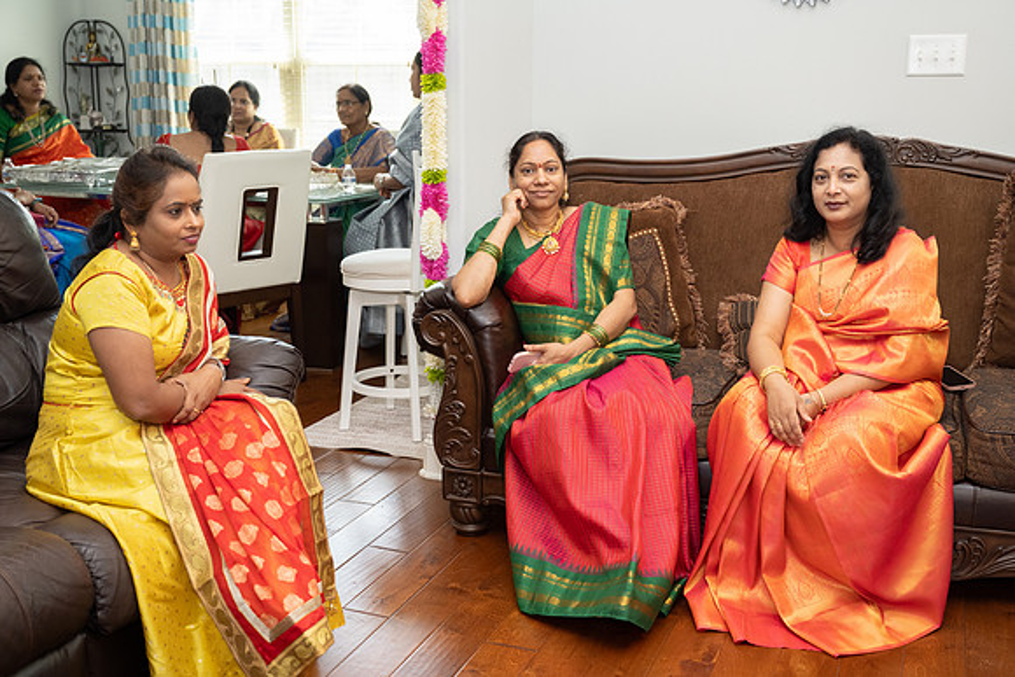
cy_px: 338
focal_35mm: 39
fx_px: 1101
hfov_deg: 49.5
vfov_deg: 34.2
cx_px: 508
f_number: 4
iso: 800
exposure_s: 1/160
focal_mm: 39
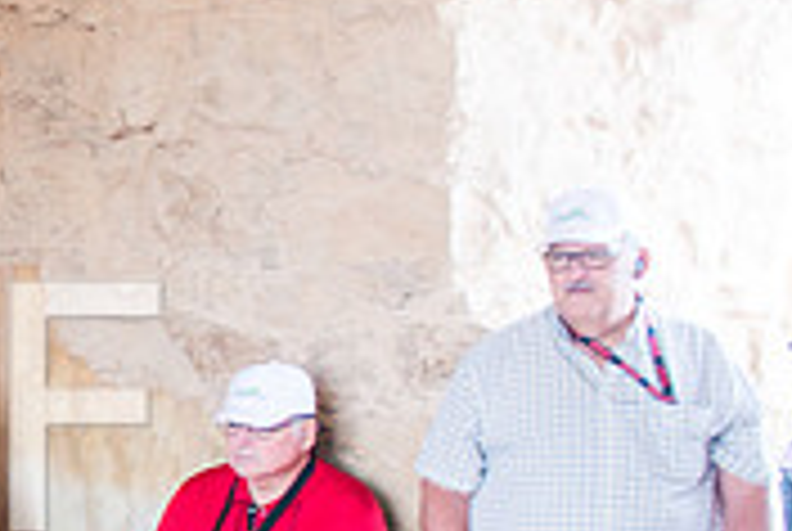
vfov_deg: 17.2
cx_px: -482
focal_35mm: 79
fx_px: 1741
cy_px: 407
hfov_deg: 20.7
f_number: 2.8
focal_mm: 24
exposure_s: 1/40
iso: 100
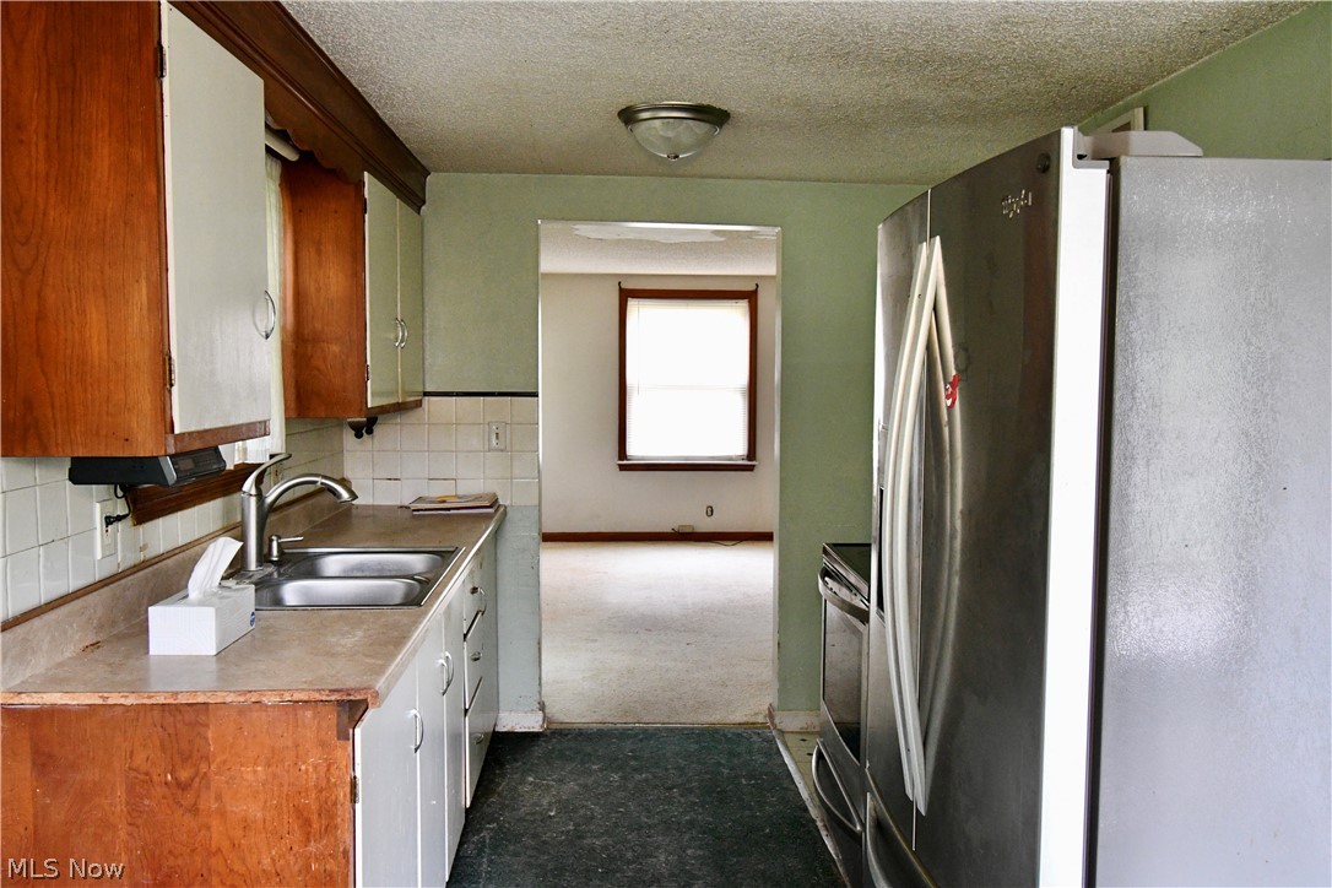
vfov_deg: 43.6
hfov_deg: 61.9
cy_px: 444
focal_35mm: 30
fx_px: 1110
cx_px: 666
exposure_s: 1/30
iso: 2800
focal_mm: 20
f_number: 5.6
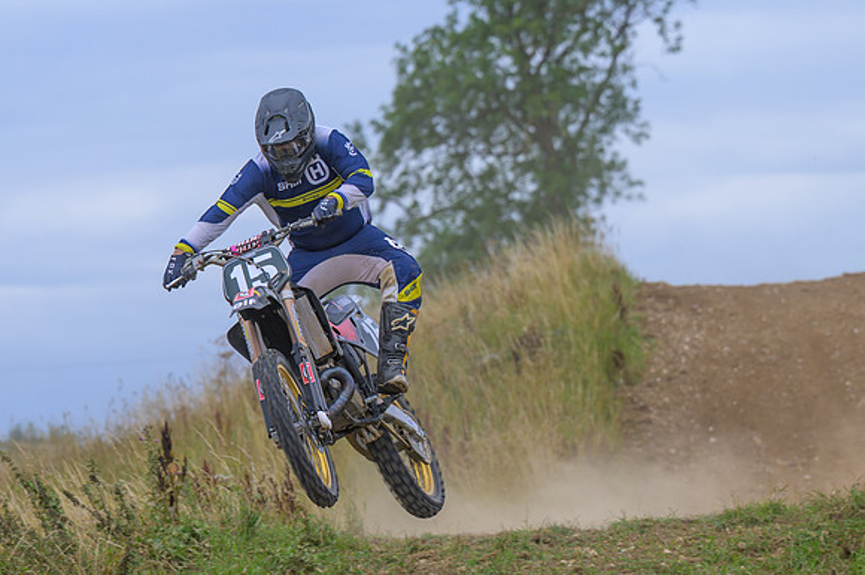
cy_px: 401
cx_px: 261
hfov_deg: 9.4
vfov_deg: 6.3
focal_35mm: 219
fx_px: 5265
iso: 64
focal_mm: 105
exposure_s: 1/400
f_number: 3.5
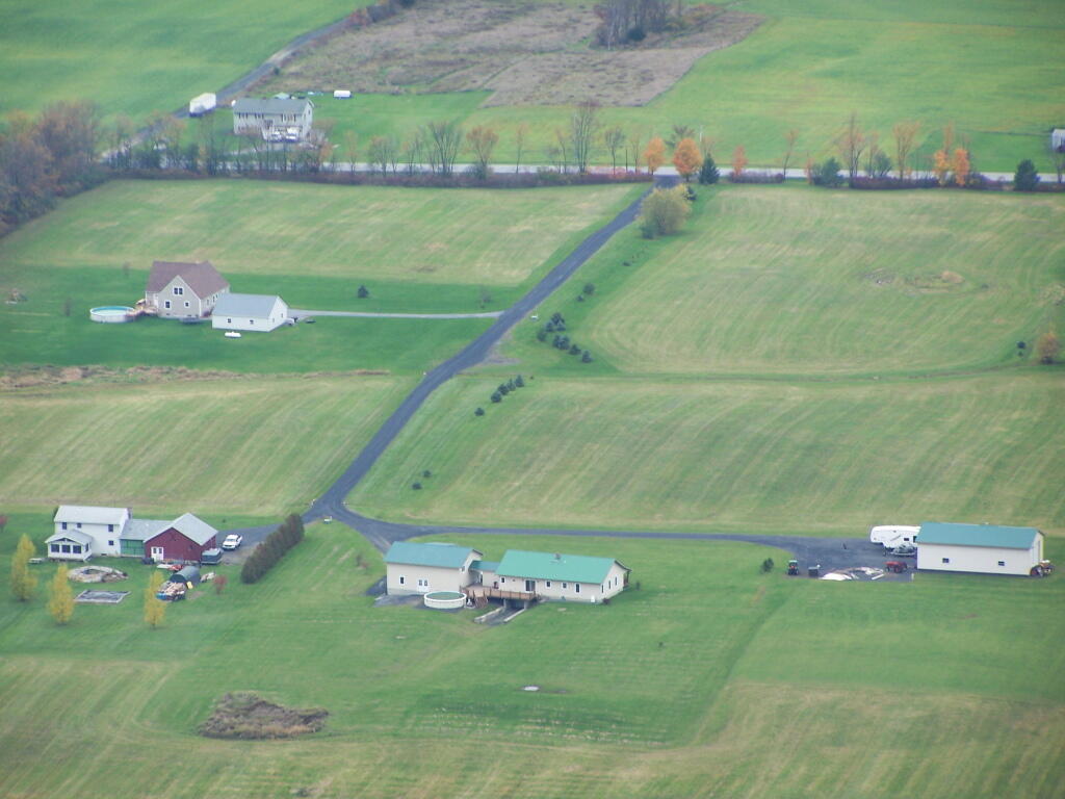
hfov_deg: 6.9
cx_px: 532
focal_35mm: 288
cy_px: 400
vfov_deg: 5.2
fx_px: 8861
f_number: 3.6
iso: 80
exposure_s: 1/200
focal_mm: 47.7
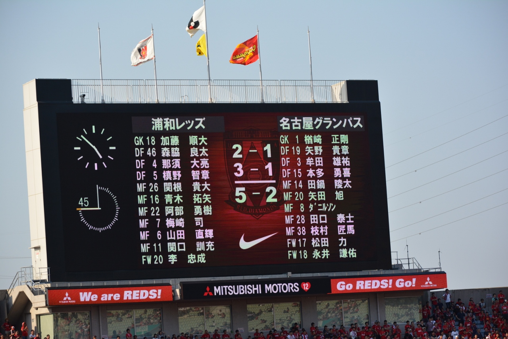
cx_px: 254
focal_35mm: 174
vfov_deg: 7.9
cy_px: 170
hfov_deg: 11.8
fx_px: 2455
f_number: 5.6
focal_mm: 116
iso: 400
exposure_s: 1/1250
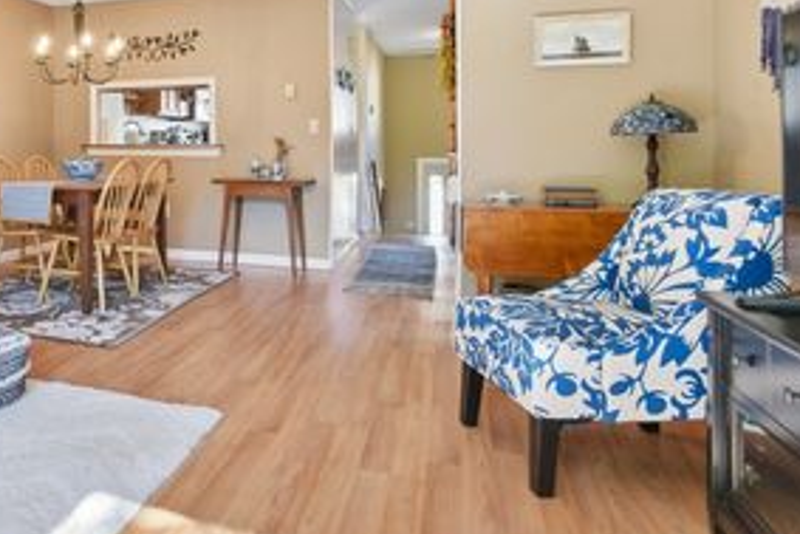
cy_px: 146
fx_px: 667
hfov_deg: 55.8
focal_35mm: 30
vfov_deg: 42.5
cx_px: 122
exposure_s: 1/15
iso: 400
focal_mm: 17
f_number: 11
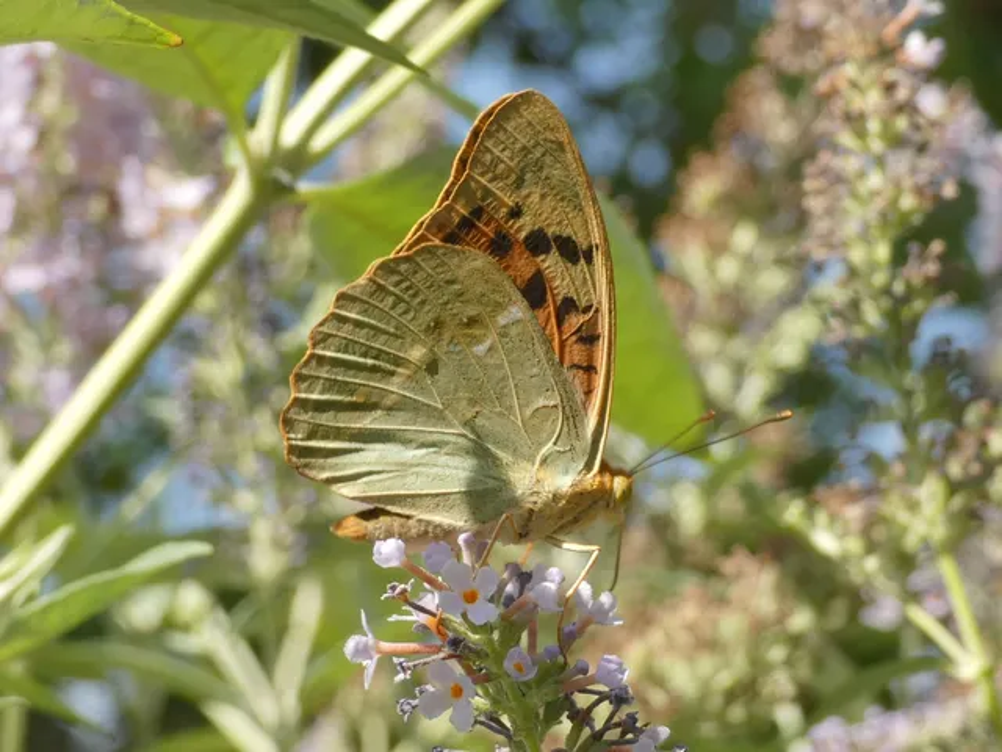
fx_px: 3821
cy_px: 376
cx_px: 501
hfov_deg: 14.9
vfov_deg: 11.2
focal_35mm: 132
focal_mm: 23.7
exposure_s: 1/80
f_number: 5.2
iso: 80
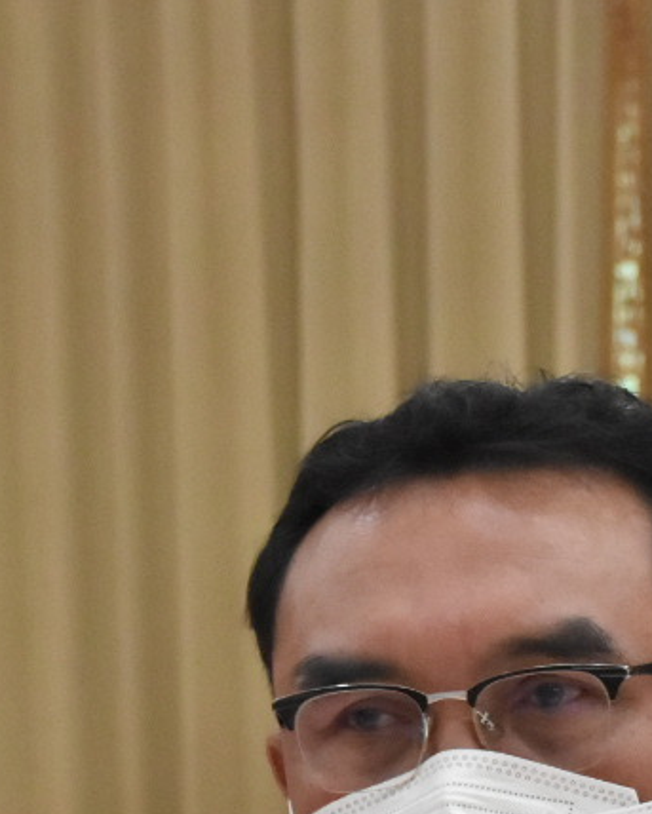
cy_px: 979
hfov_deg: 7.3
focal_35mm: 213
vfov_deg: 9.0
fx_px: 5132
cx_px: 572
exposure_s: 1/160
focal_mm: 40
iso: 2500
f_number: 6.3
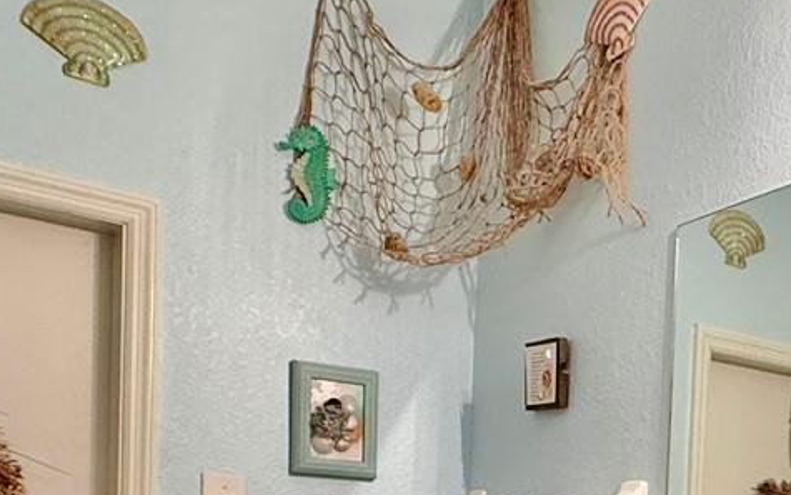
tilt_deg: -1.3
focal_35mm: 50
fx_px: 1078
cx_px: 701
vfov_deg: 23.4
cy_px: 612
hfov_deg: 37.8
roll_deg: -2.6
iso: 200
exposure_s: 1/60
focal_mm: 2.22
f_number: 2.2
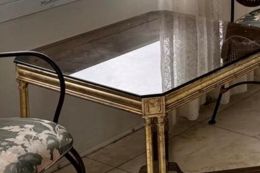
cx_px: 303
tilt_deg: -5.0
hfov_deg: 18.7
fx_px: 751
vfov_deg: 12.1
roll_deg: +0.9
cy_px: -137
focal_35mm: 104
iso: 100
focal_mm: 6.76
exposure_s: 1/355
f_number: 1.78
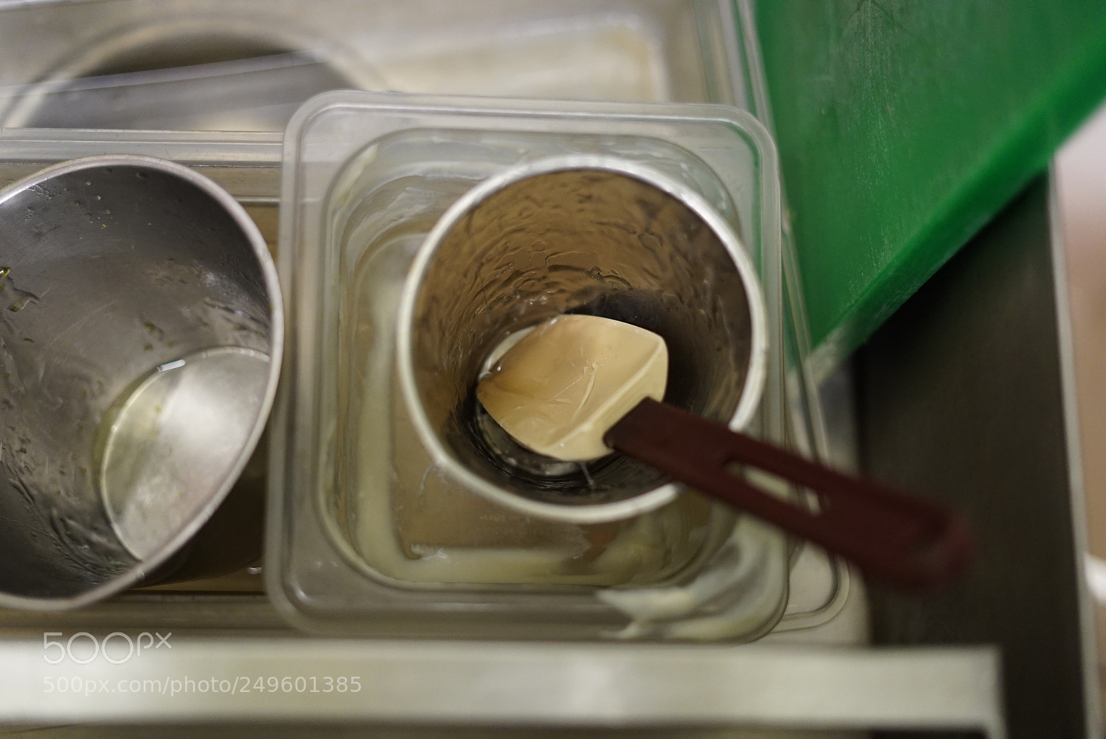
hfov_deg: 39.6
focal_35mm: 50
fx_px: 1537
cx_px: 553
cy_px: 370
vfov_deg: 27.0
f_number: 2
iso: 2500
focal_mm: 50
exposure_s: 1/160
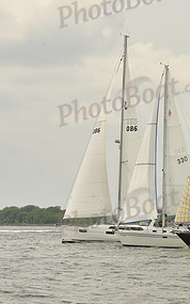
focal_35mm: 145
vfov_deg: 14.4
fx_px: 1202
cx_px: 264
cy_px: 139
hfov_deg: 8.9
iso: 250
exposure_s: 1/640
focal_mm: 70
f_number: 11
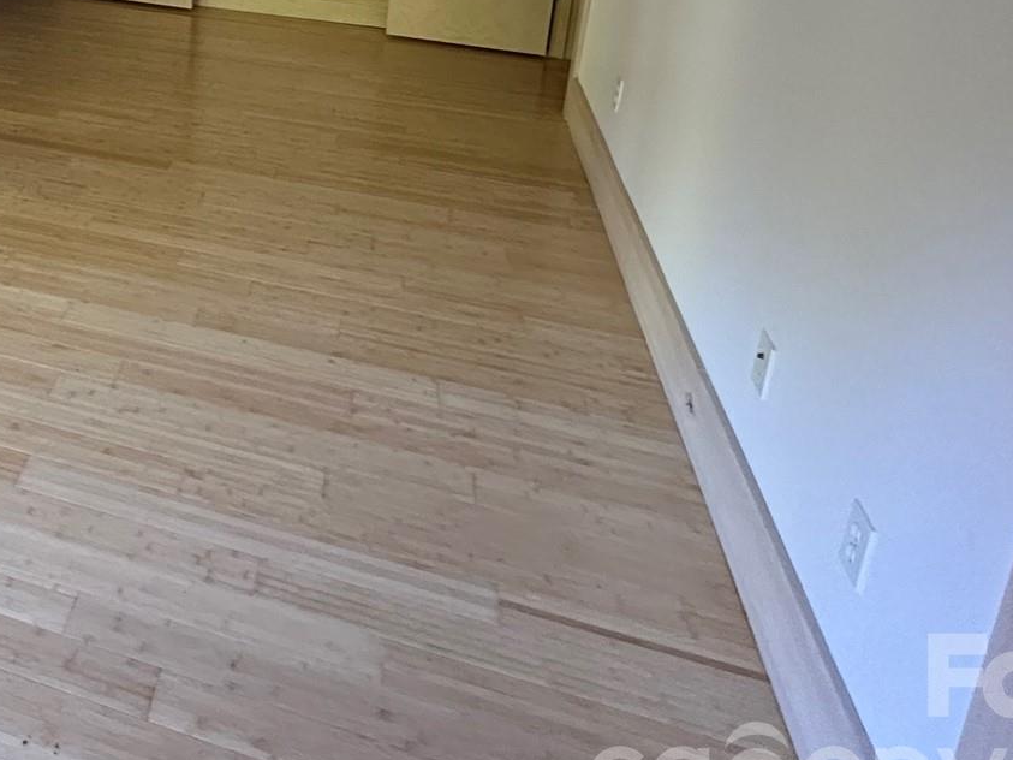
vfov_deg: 36.2
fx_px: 995
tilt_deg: -12.0
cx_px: 81
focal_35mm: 34
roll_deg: -2.2
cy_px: -54
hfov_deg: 47.8
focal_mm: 2.22
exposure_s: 1/60
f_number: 2.2
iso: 640
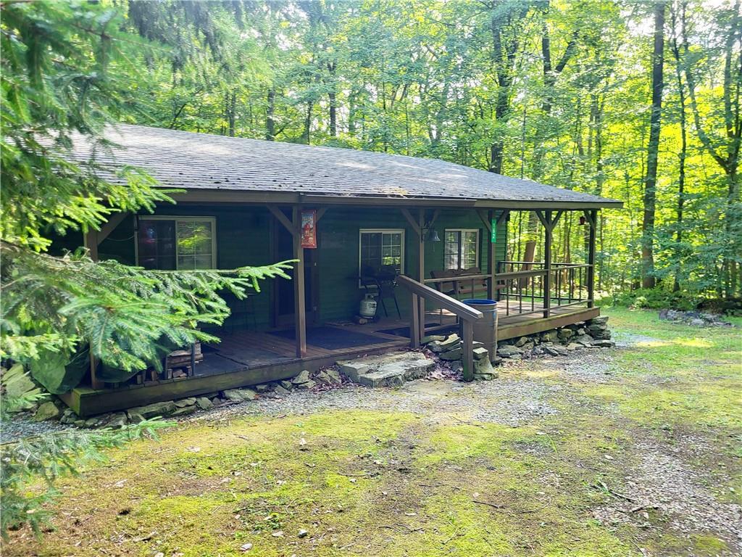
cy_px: 278
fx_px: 557
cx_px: 371
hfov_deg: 67.3
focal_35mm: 26
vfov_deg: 53.1
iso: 100
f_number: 1.8
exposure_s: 1/120
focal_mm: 5.4
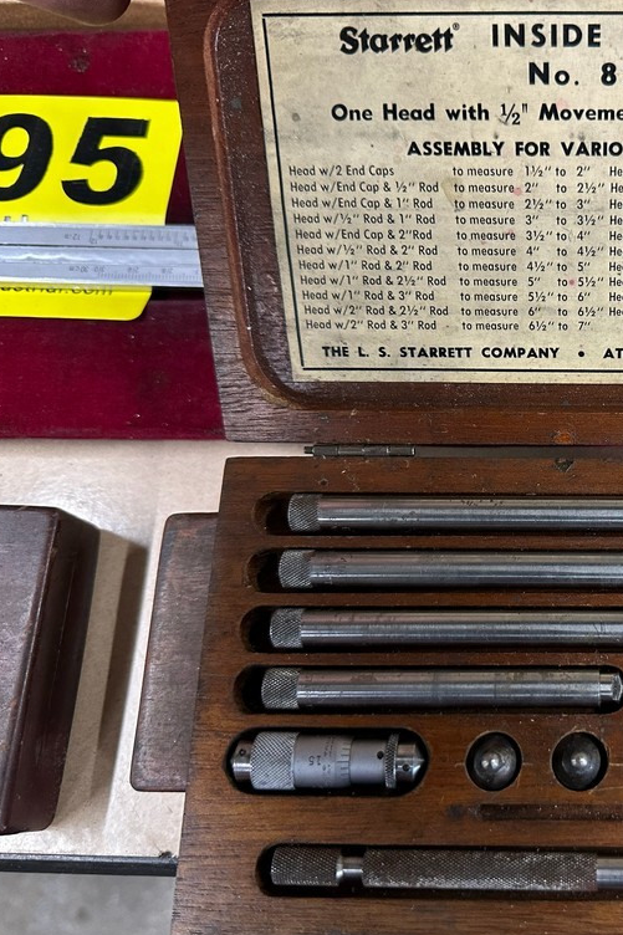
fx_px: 883
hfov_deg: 35.7
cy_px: 472
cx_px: 599
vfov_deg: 55.8
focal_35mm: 34
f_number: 1.78
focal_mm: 6.86
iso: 320
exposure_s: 1/60
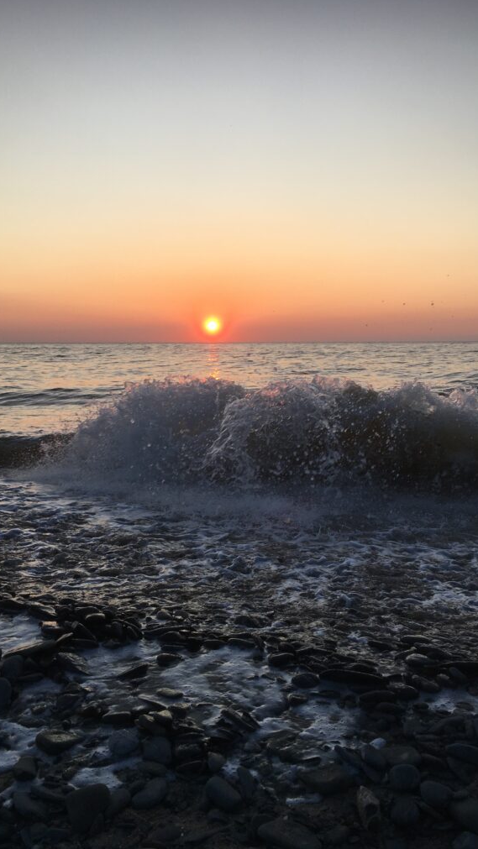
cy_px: 421
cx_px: 246
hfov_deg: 36.7
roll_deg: +0.9
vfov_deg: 61.0
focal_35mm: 32
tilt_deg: -9.4
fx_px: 721
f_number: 2.2
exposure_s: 1/466
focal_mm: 4.15
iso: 25
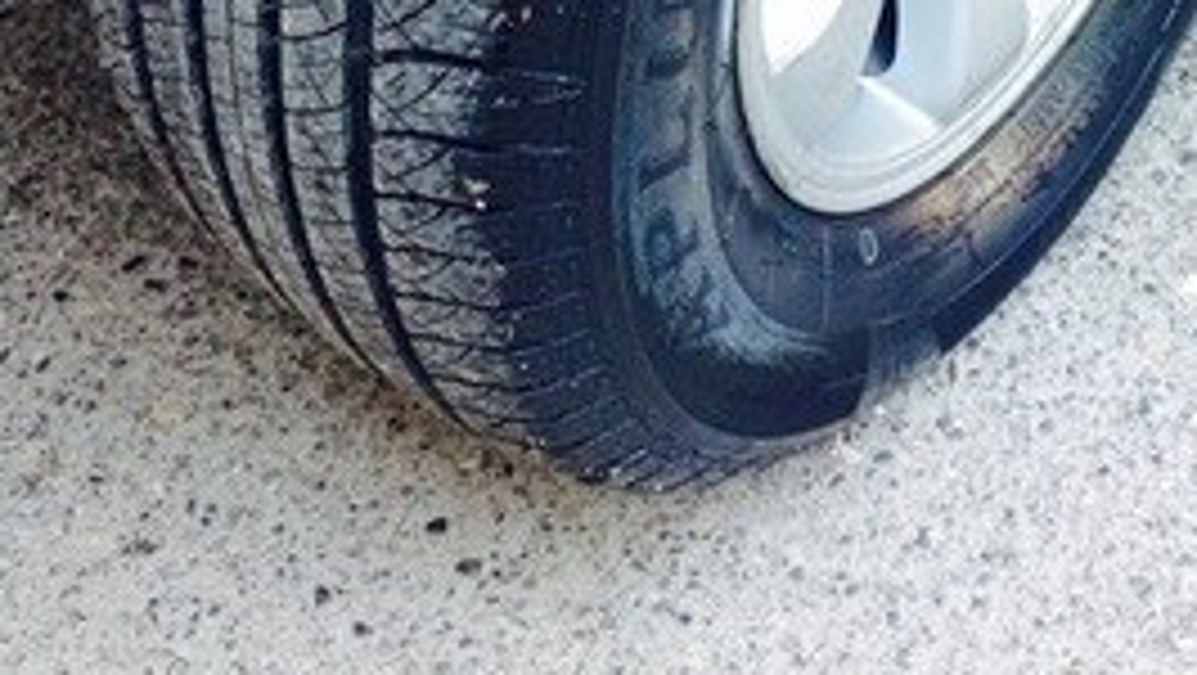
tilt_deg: -37.1
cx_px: 810
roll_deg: -0.6
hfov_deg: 29.5
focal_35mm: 71
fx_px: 2255
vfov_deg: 16.3
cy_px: -144
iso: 64
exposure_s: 1/120
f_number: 2.4
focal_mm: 4.28
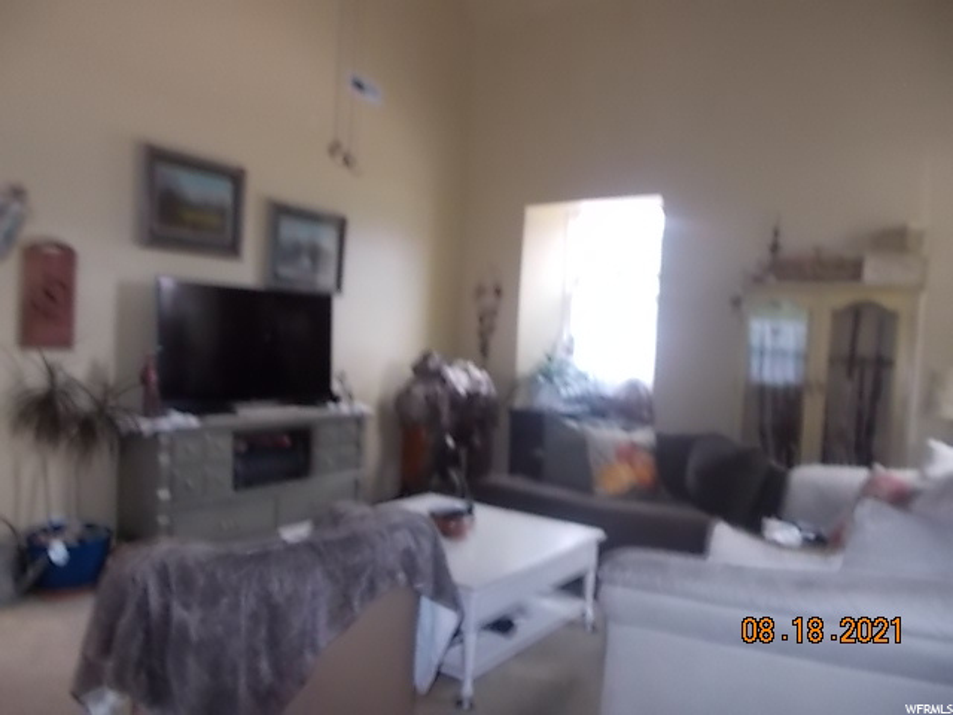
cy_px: 358
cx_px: 476
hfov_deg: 67.3
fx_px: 716
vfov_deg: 53.1
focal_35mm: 26
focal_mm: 4.6
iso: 200
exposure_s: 1/25
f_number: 3.2
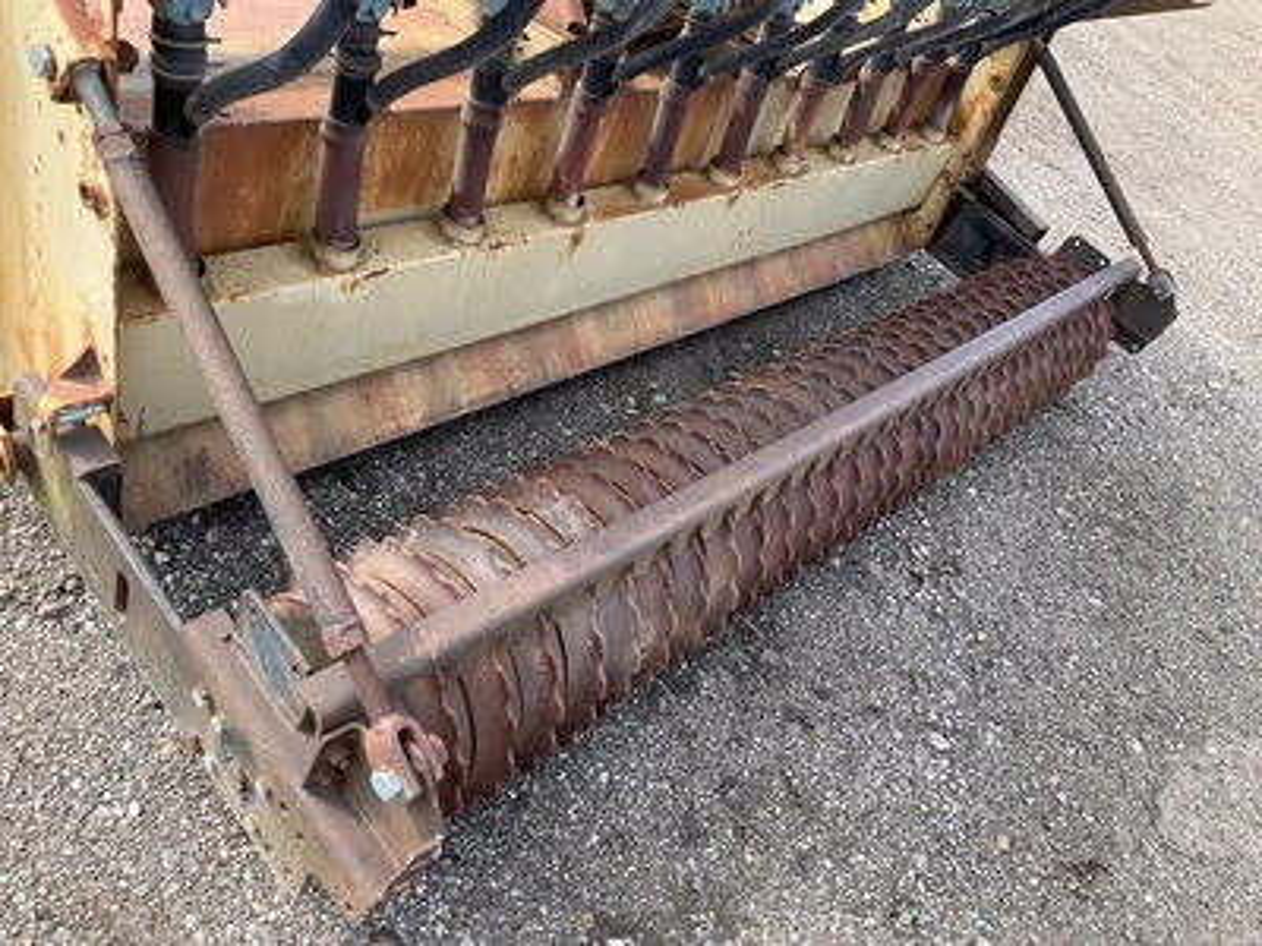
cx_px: 631
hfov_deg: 61.7
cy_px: 473
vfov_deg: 48.2
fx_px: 1057
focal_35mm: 29
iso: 25
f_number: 1.8
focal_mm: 3
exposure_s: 1/286
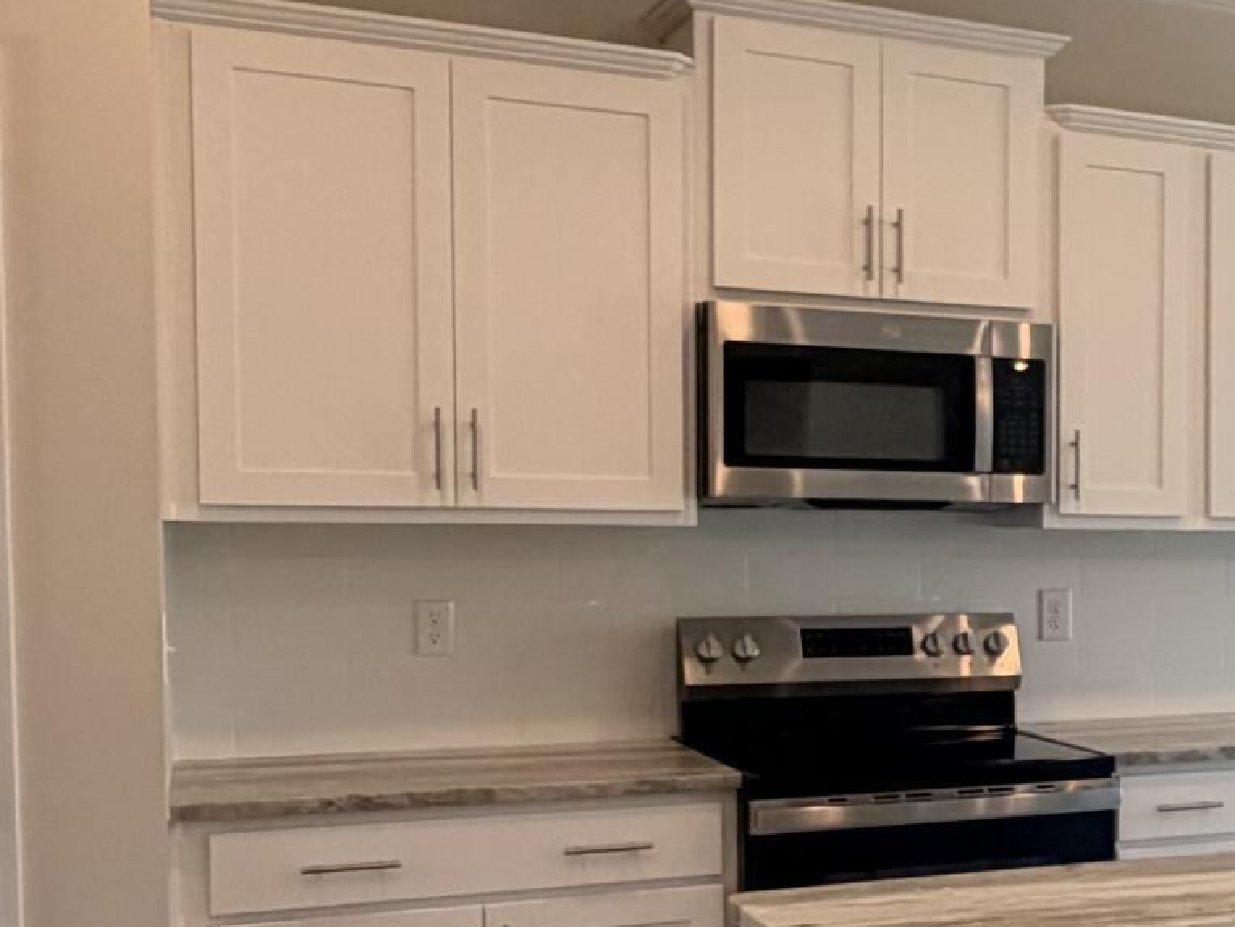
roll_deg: -0.4
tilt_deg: -3.0
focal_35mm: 55
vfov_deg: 26.4
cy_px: 621
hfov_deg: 31.3
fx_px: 1962
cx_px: 1338
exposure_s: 1/120
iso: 100
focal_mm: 2.22
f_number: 2.2
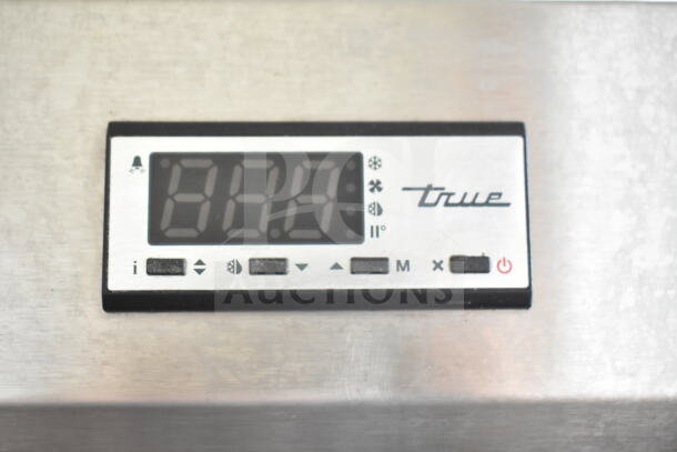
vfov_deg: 25.8
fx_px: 987
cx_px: 338
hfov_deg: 37.8
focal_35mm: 52
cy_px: 226
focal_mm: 35
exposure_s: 1/80
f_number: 4.5
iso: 1600
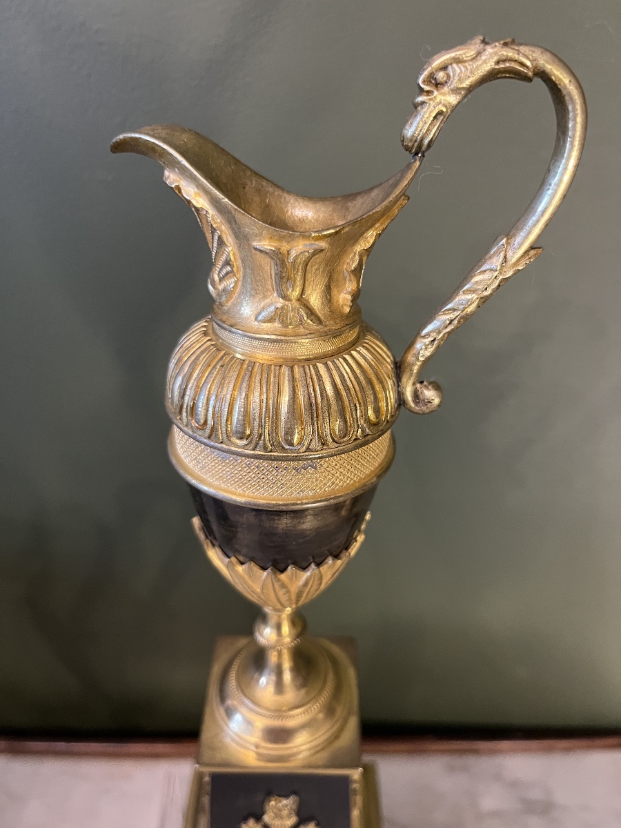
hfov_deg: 53.1
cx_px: 310
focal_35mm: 26
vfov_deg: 67.3
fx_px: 622
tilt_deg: -29.8
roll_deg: -1.8
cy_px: 414
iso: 500
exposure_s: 1/60
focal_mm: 5.1
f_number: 1.6
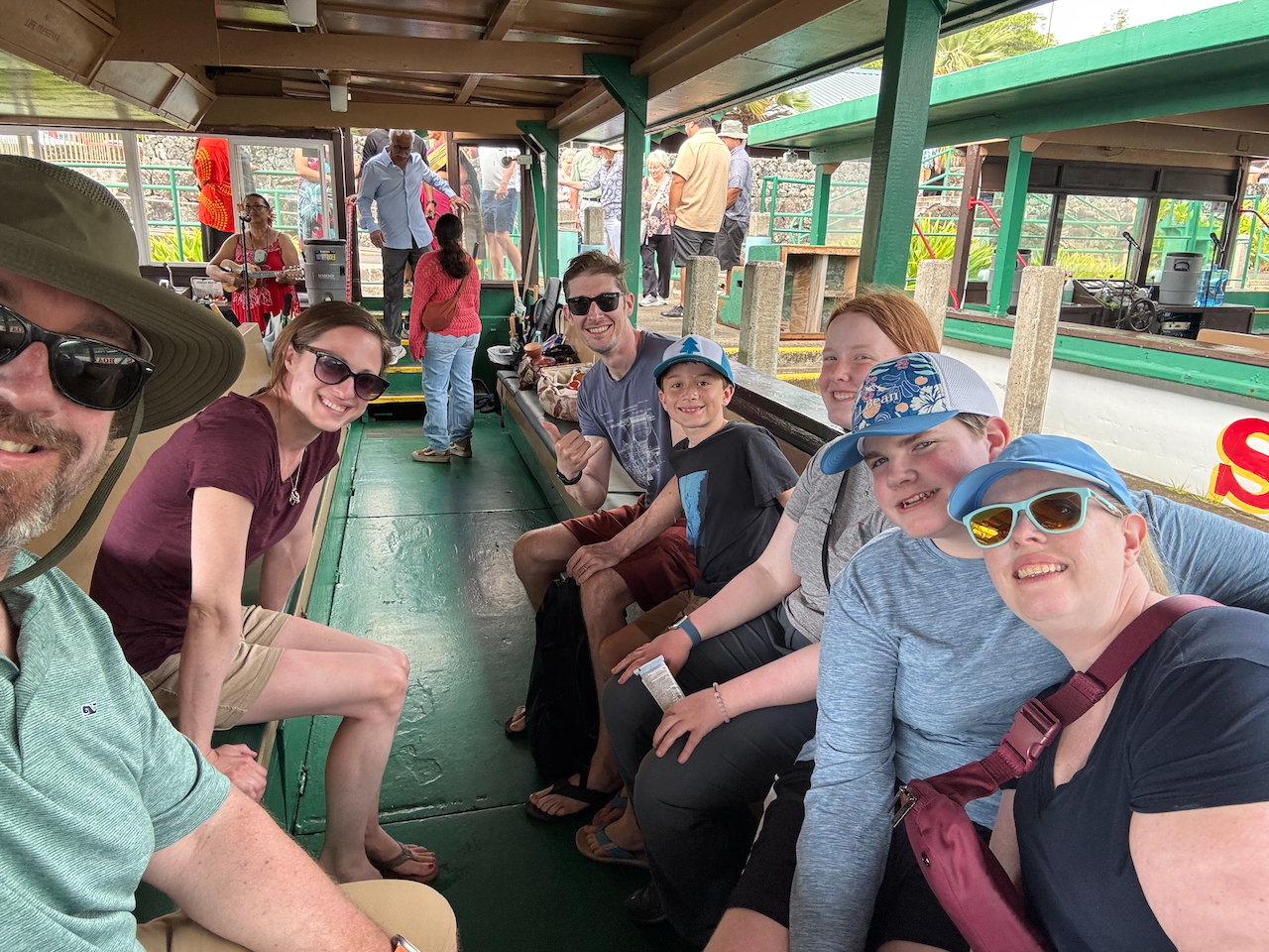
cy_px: 476
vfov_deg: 58.9
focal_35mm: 23
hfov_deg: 73.9
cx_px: 634
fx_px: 843
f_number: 1.9
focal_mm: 2.69
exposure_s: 1/121
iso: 64
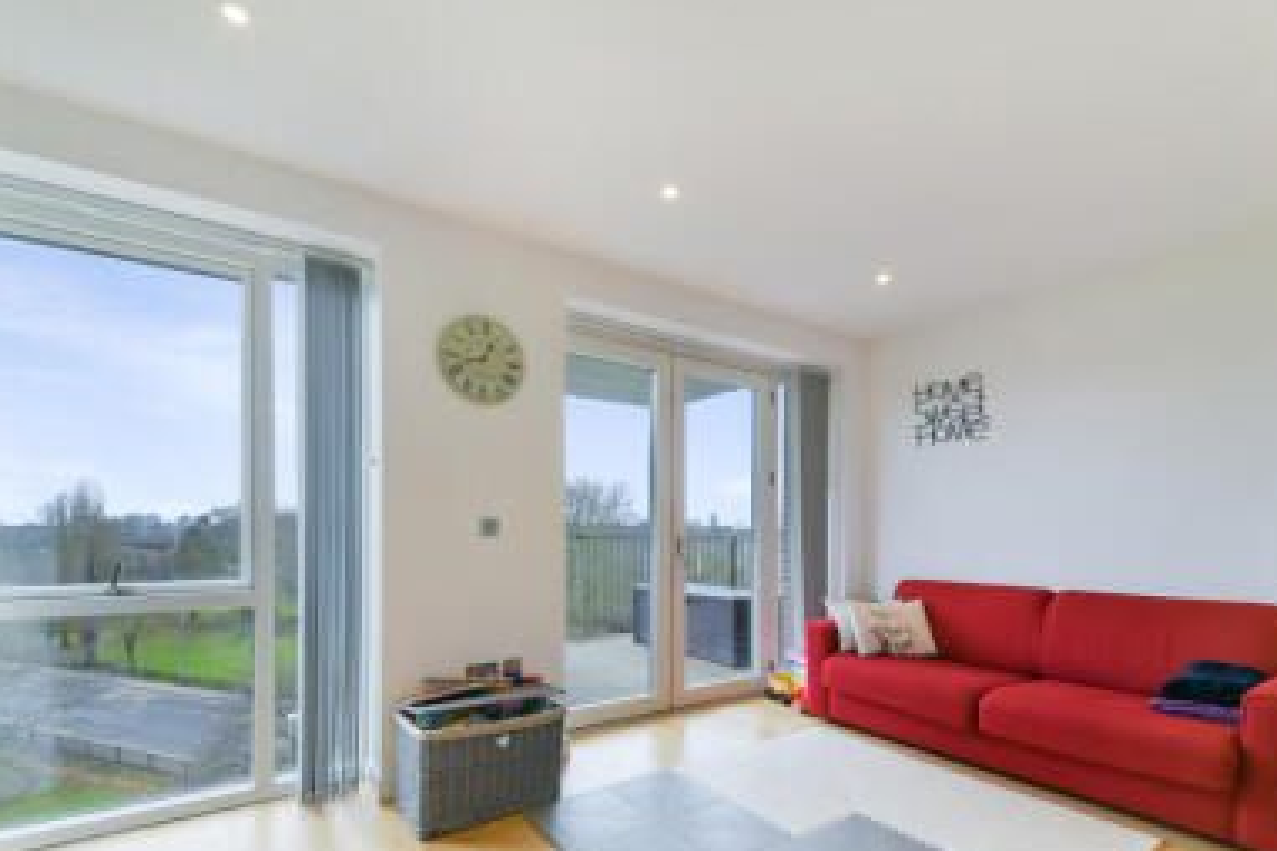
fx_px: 532
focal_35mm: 15
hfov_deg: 100.4
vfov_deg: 76.8
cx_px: 623
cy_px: 494
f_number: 16
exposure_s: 1/5
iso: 200
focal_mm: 12
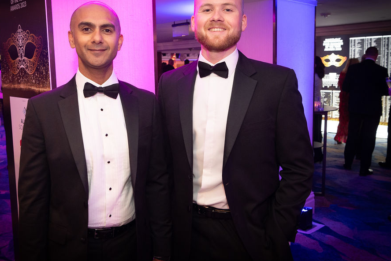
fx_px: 402
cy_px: 117
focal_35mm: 37
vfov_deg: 35.9
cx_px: 186
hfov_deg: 51.9
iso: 3200
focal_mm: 30
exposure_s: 1/60
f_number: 6.3
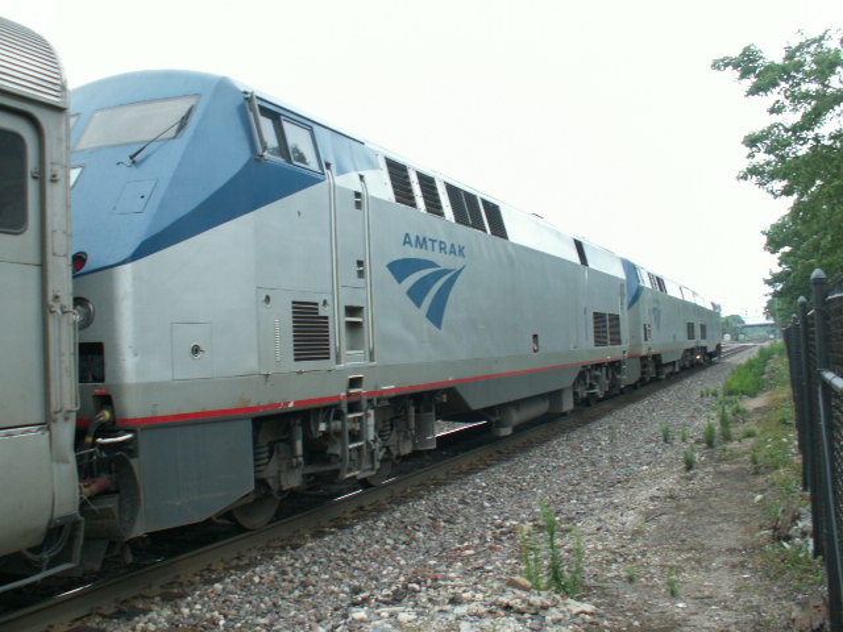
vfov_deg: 40.7
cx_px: 422
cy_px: 316
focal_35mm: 35
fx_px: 852
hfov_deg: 52.6
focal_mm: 5.86
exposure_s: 1/60
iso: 50
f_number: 2.8
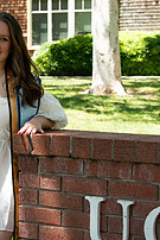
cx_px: 21
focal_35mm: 129
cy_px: 95
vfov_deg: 15.9
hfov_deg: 10.6
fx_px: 858
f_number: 5.6
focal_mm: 58
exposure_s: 1/400
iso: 640
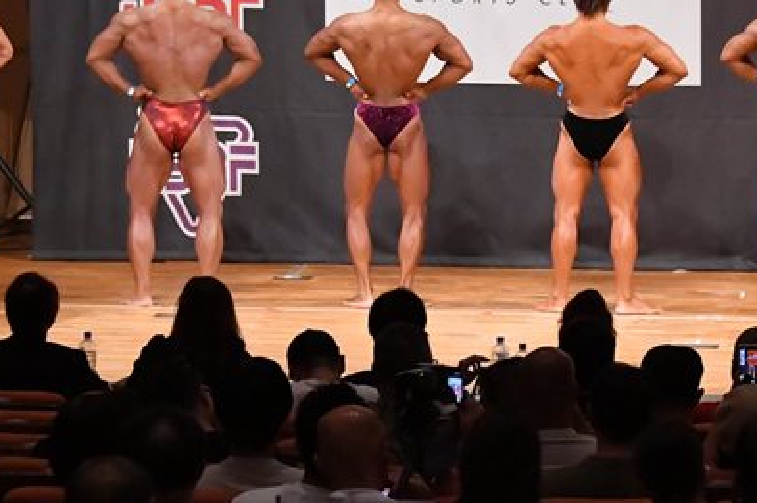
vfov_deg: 5.7
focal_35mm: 242
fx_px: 5084
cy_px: 171
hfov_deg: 8.5
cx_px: 447
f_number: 5.6
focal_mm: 82
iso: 10000
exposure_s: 1/400
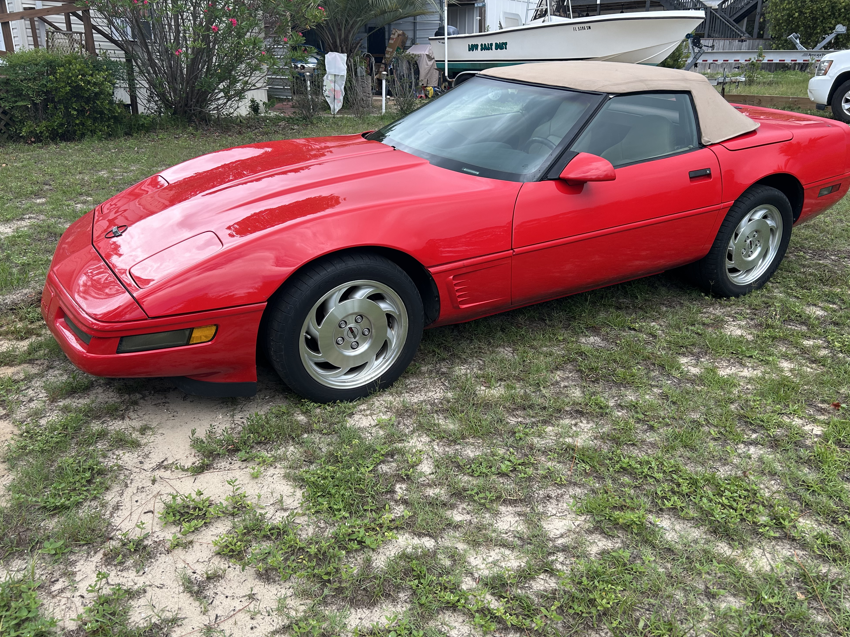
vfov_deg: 51.4
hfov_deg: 65.3
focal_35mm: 27
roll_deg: -0.5
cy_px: 321
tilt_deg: -19.3
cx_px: 440
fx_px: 663
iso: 50
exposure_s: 1/1100
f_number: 1.5
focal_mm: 5.7
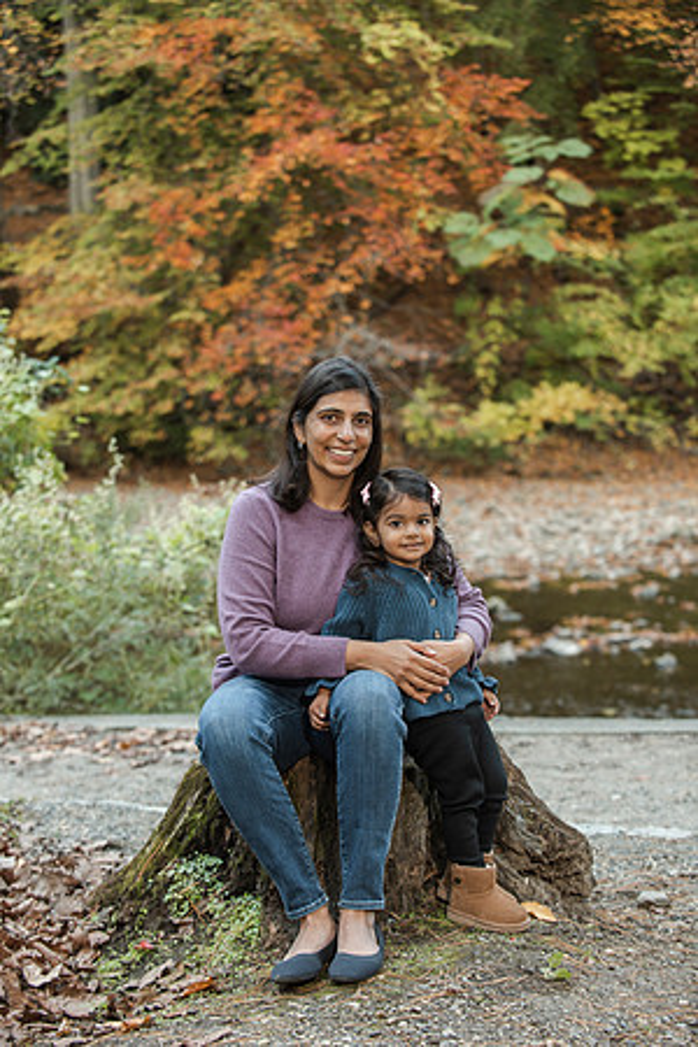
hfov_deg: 19.5
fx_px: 2036
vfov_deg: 28.8
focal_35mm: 70
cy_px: 524
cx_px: 349
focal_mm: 70
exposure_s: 1/125
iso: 640
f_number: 4
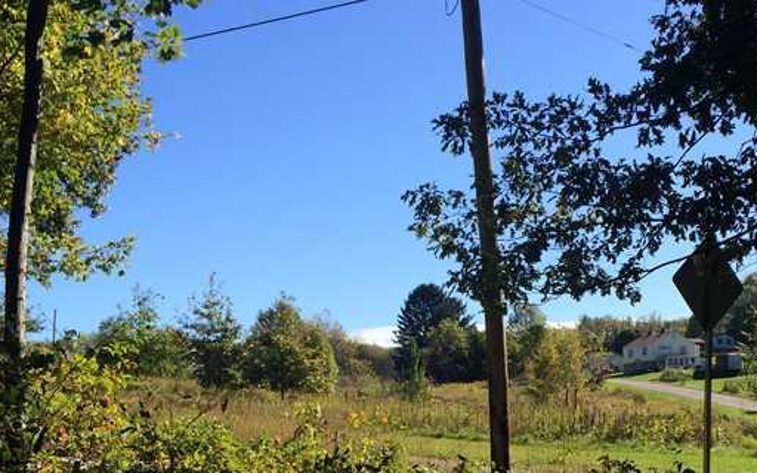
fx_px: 990
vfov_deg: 26.1
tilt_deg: +0.2
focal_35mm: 48
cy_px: 420
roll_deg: -0.2
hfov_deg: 41.3
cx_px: 506
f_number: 2.2
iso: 32
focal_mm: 4.15
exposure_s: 1/1520
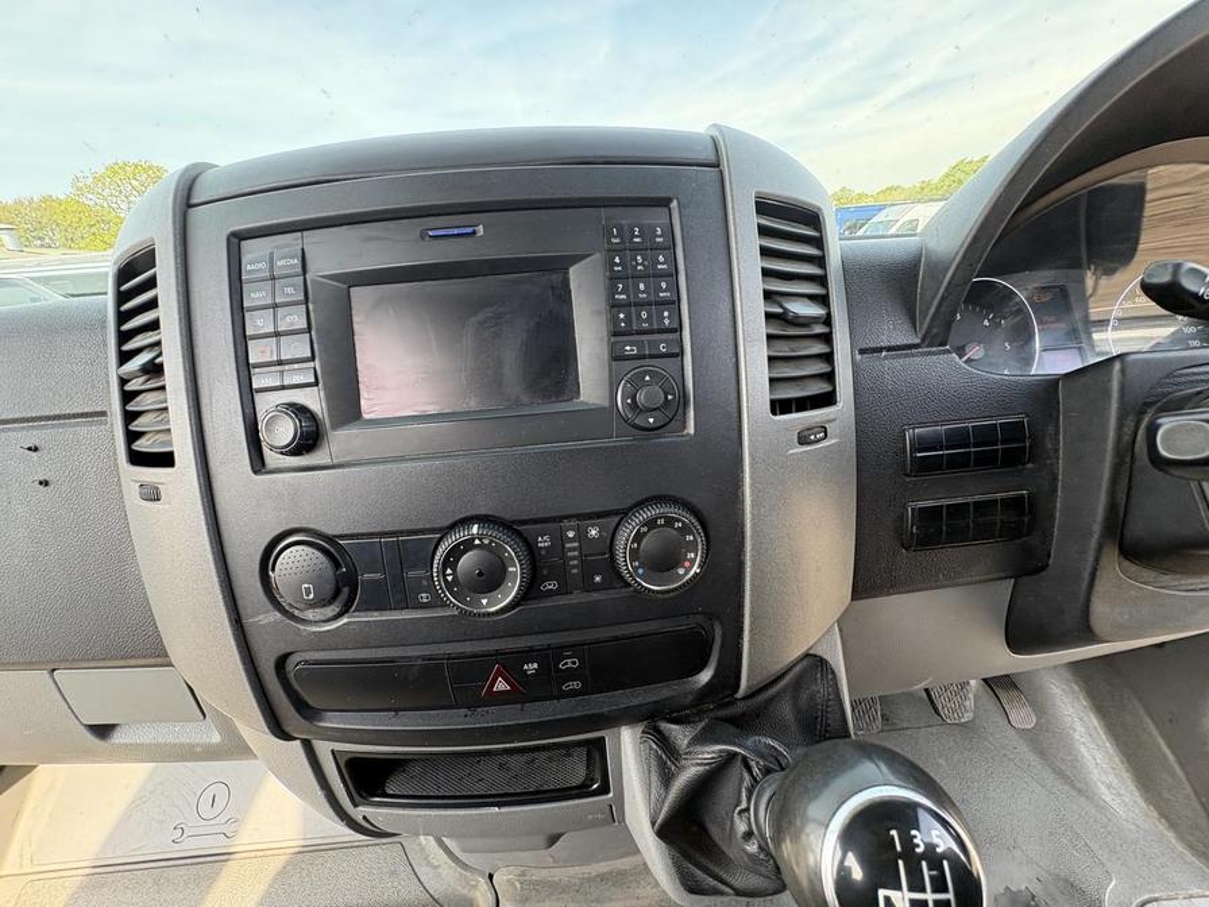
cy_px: 454
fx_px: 489
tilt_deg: -23.5
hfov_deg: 102.1
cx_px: 604
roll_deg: -2.3
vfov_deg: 85.7
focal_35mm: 14
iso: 125
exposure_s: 1/127
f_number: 2.2
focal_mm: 2.22
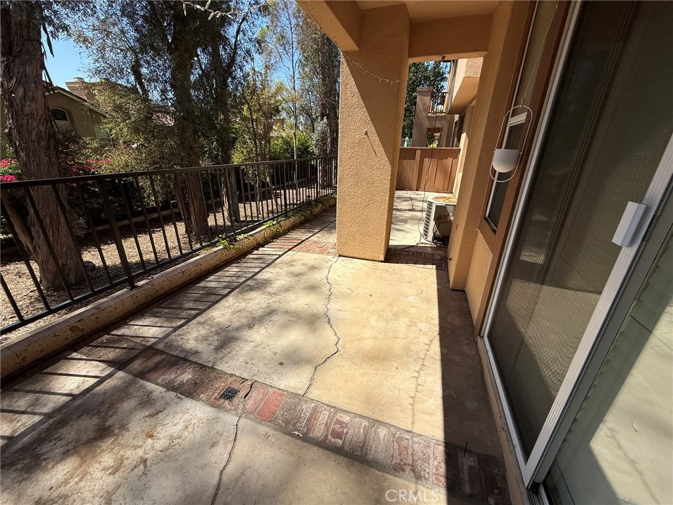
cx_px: 336
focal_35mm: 14
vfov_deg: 85.7
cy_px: 252
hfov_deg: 102.1
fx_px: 272
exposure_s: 1/2506
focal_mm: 2.22
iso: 50
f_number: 2.2
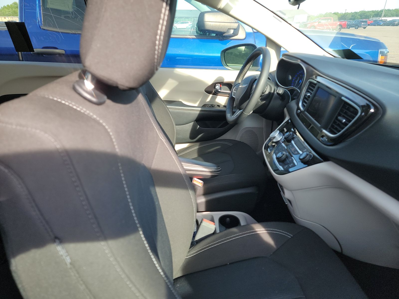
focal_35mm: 24
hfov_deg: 71.6
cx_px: 200
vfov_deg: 56.8
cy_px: 150
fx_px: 277
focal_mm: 6.7
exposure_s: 1/119
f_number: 1.8
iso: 64
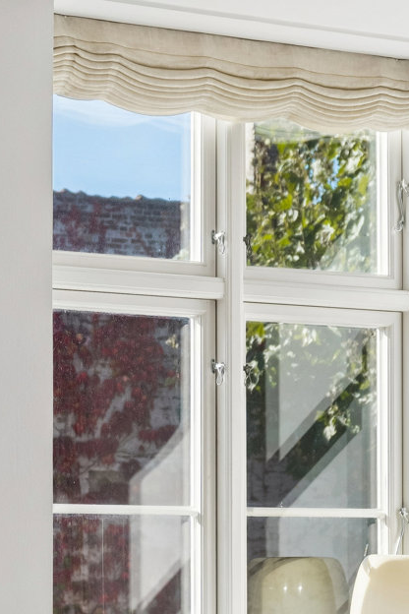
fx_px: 2590
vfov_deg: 13.3
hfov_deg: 9.0
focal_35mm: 152
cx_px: 202
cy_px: 614
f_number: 4
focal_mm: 38
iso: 200
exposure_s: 1/400
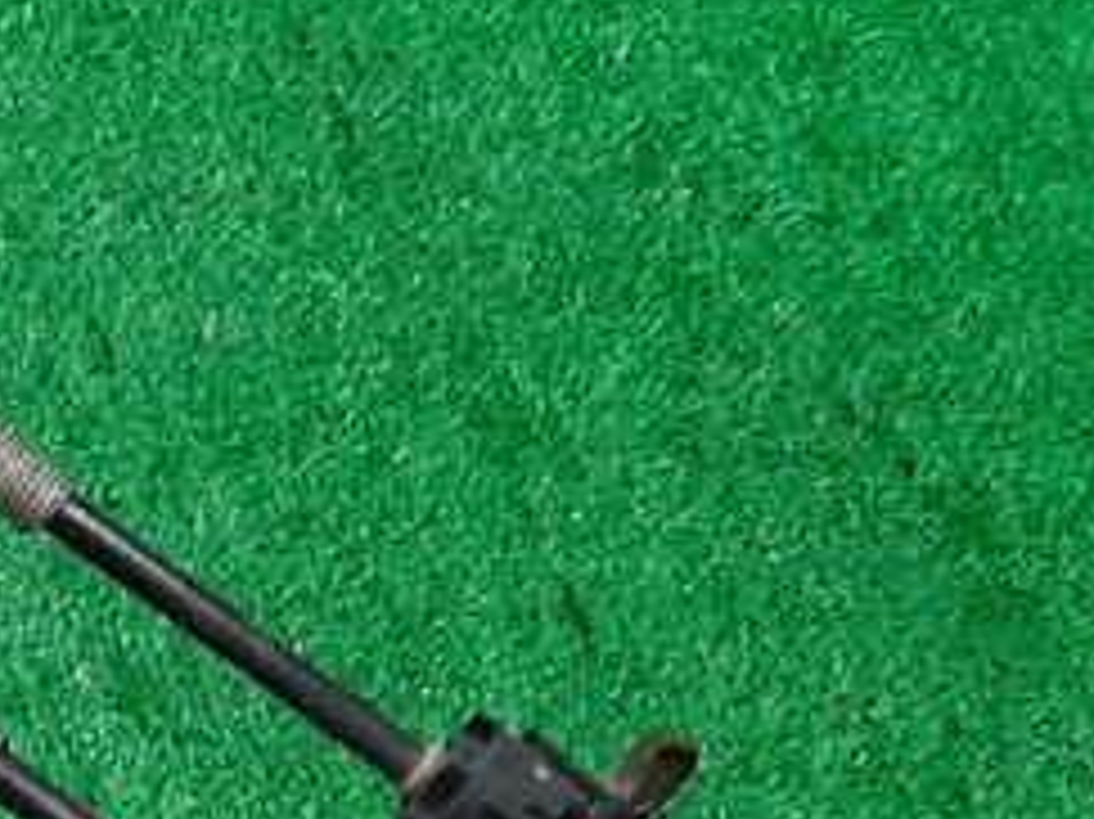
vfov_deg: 8.3
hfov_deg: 11.6
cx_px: -1026
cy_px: 2331
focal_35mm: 154
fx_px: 4865
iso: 75
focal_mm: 3.93
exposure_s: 1/50
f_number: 1.7
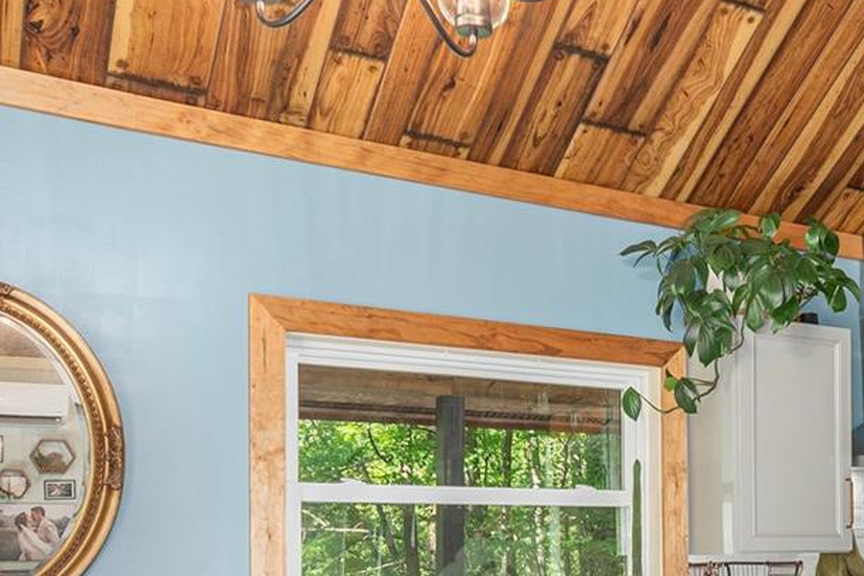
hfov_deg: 38.3
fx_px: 1128
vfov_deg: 27.4
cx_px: 814
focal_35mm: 47
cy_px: 546
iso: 320
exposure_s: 1/80
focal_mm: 14
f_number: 8
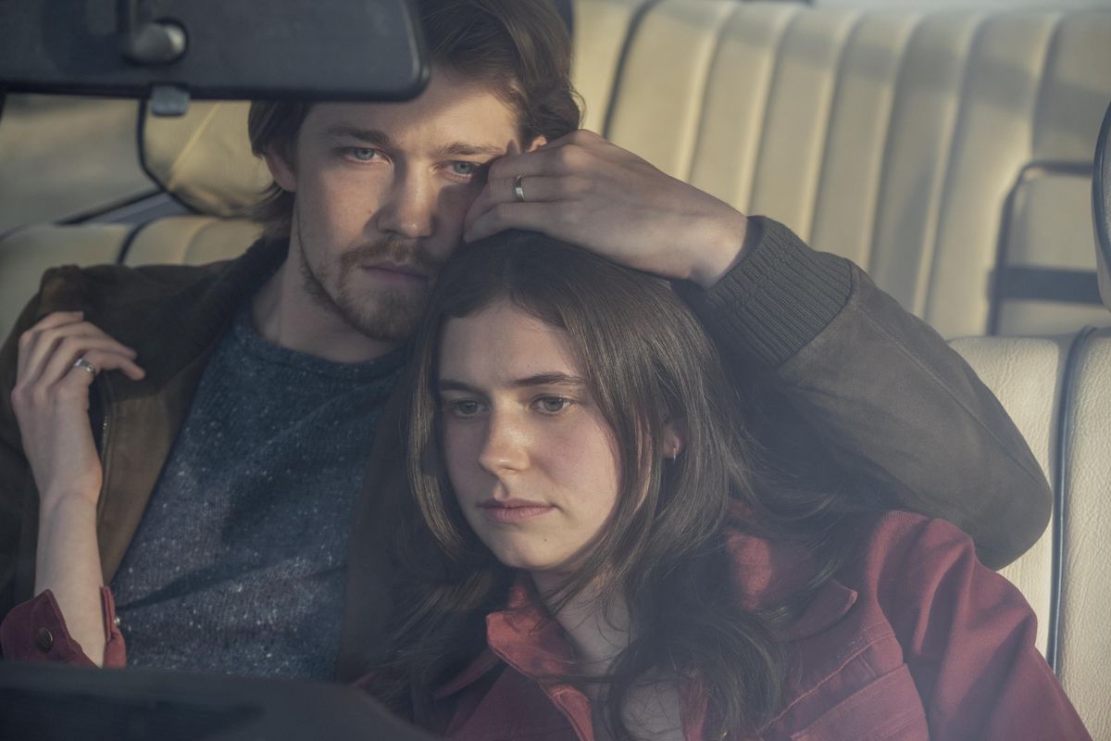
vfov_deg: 14.7
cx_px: 556
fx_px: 2870
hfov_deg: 21.9
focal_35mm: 93
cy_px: 370
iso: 2000
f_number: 5
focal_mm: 93
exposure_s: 1/320
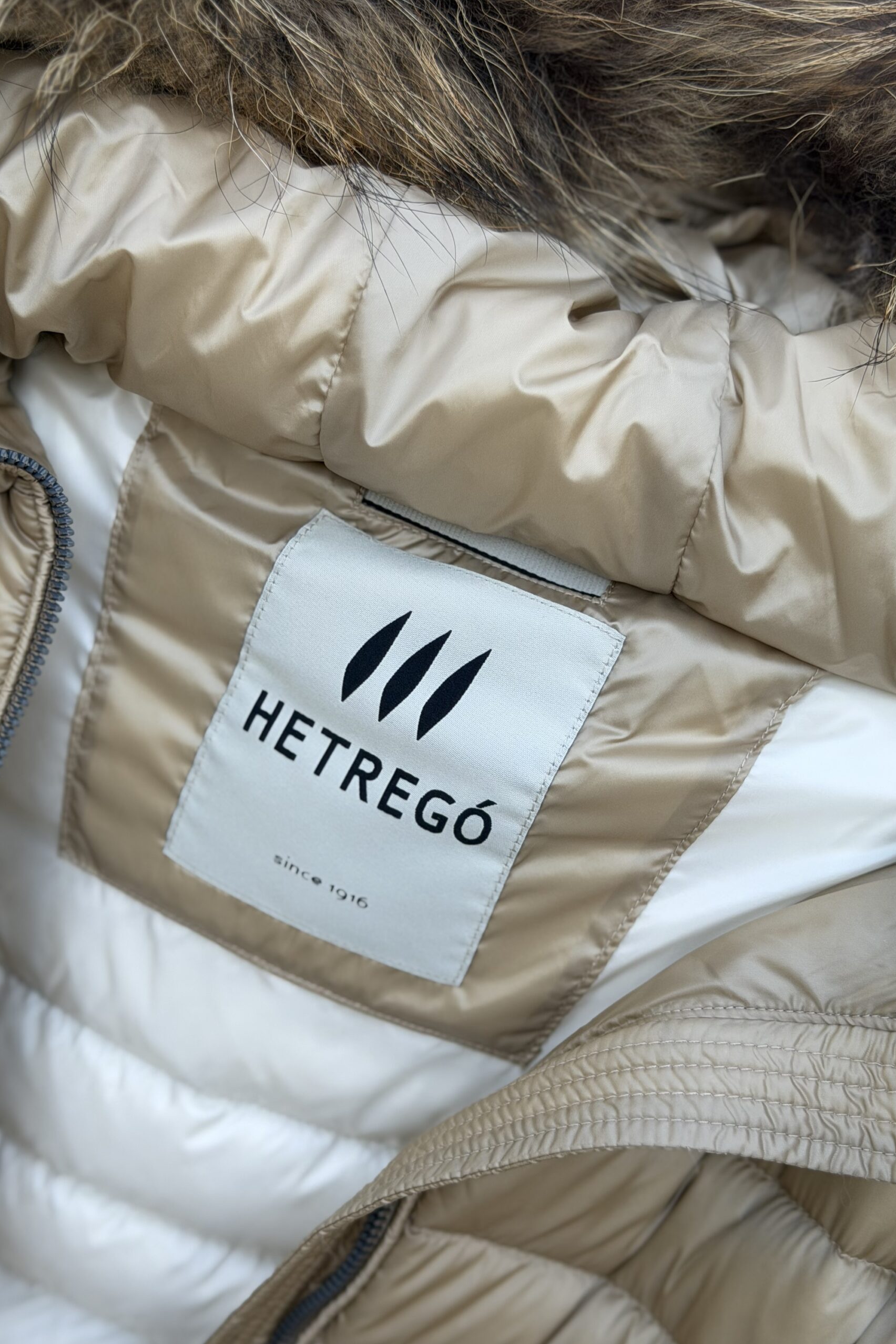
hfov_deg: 27.0
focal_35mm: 50
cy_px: 673
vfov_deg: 39.6
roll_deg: -25.4
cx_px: 454
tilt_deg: -18.3
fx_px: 1867
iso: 64
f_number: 1.78
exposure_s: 1/466
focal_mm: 6.76
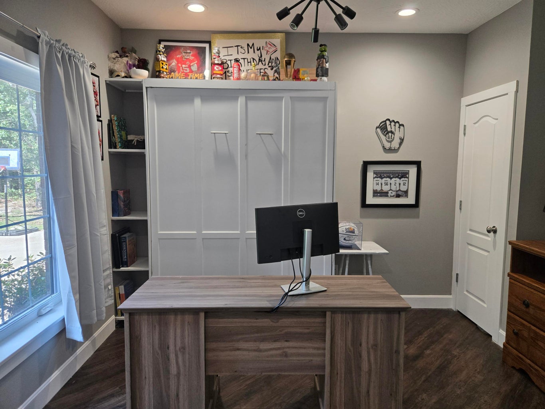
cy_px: 204
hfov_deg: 73.9
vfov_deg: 58.9
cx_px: 272
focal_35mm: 23
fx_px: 362
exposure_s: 1/120
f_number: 1.8
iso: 200
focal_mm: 5.4
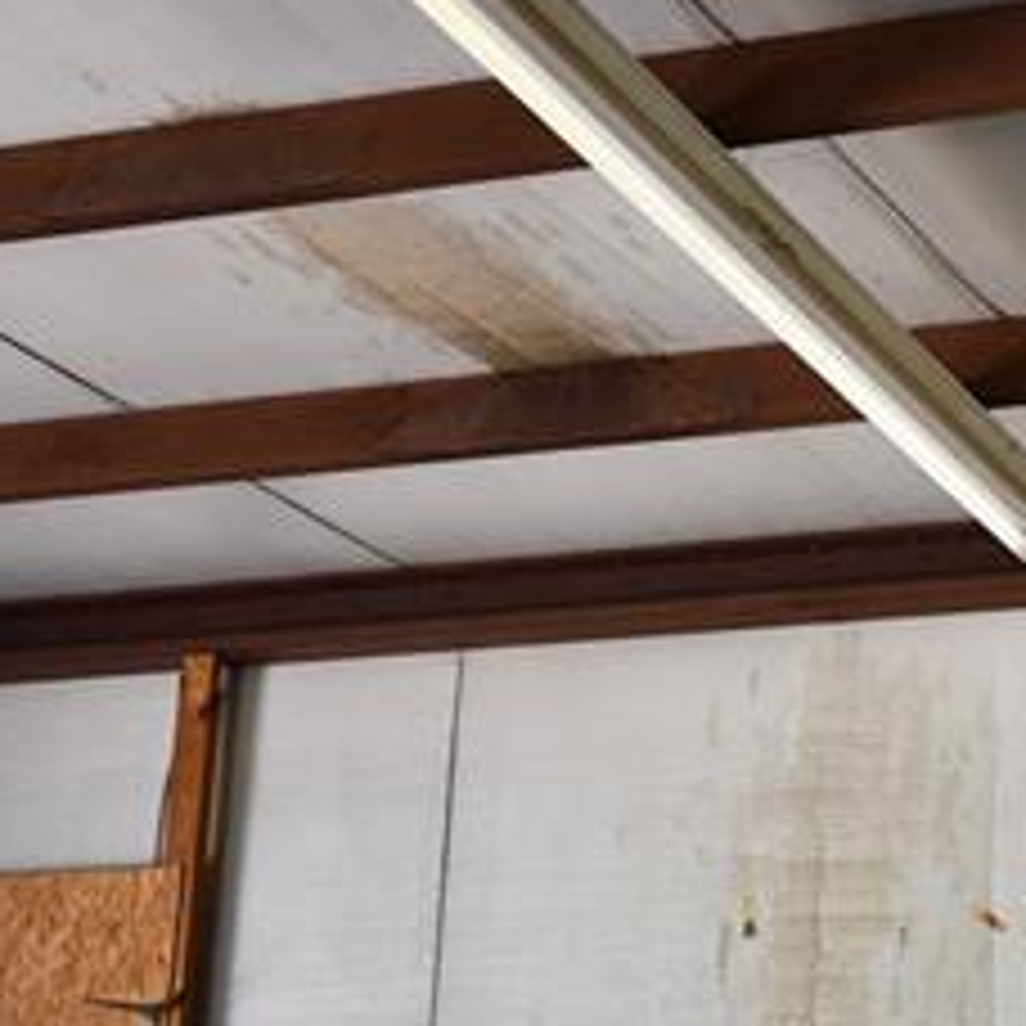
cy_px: 518
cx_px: 1350
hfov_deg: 18.7
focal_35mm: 86
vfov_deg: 20.2
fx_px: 2884
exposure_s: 1/125
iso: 1000
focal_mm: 24
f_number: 4.5
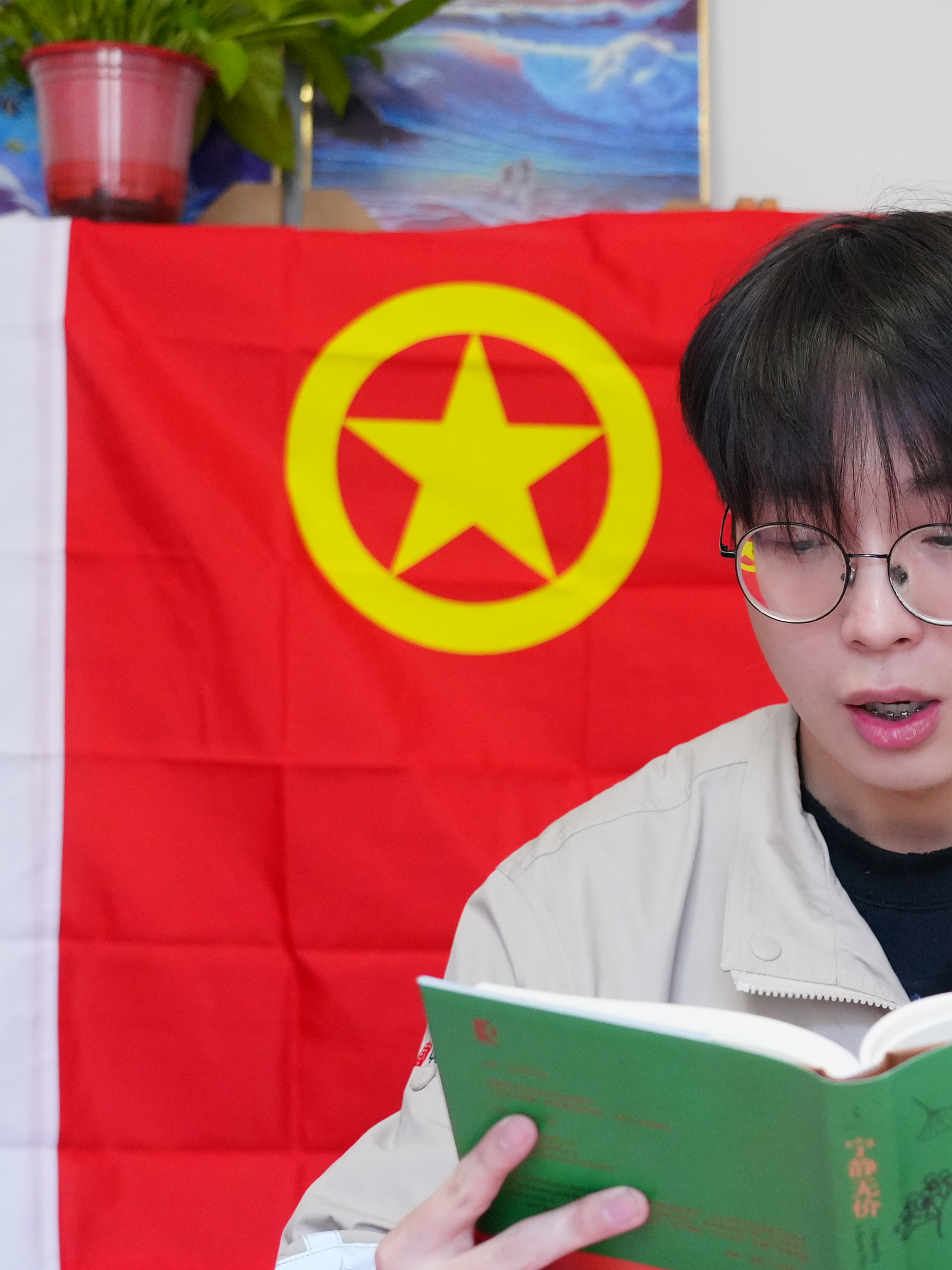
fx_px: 2861
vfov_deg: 25.0
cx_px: 937
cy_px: 710
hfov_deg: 18.4
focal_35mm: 78
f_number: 4.5
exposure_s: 1/100
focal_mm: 38
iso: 2500
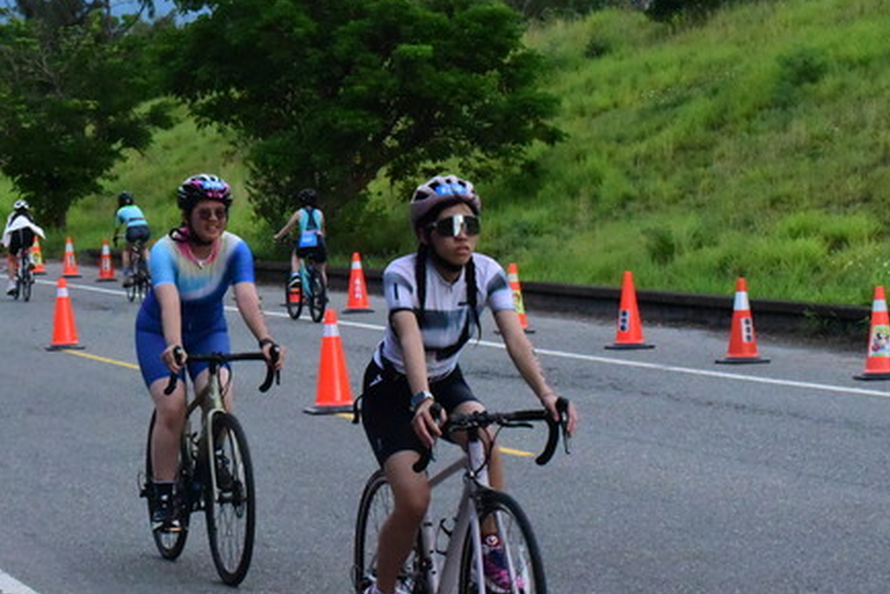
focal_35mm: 126
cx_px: 193
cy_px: 246
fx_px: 3116
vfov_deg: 10.9
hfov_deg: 16.2
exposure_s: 1/3200
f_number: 14
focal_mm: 70
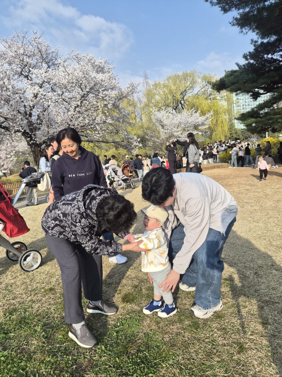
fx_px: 250
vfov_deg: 73.9
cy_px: 188
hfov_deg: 58.9
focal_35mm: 23
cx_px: 141
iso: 80
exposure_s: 1/3336
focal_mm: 5.4
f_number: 1.8
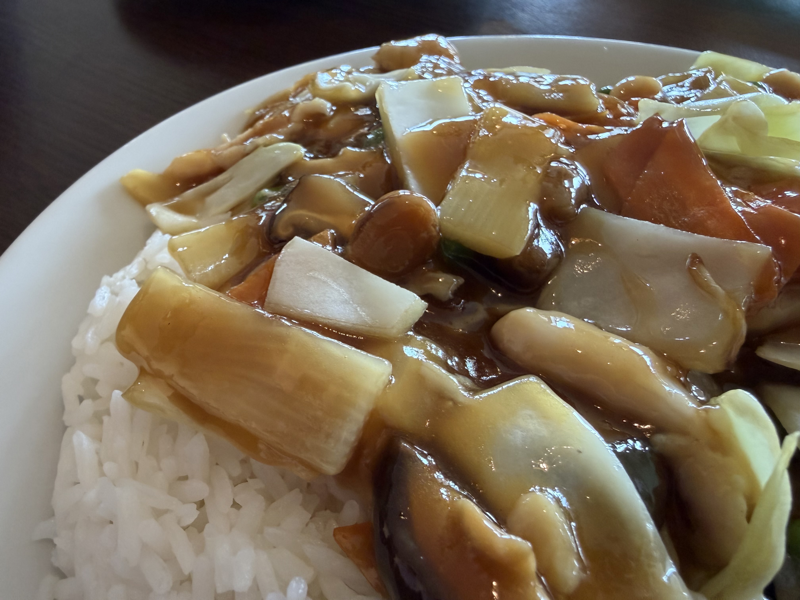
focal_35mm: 24
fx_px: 555
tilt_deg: -52.6
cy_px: 300
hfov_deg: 71.6
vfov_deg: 56.8
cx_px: 400
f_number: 2.2
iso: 320
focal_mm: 2.22
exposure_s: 1/76
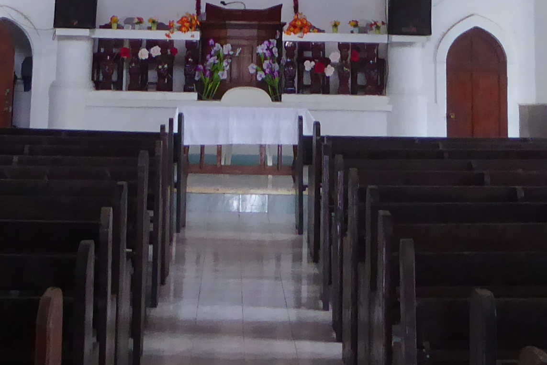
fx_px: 1383
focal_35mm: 91
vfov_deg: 13.6
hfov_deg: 22.4
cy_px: -279
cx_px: 260
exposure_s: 1/25
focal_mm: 4.3
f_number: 3.3
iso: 400
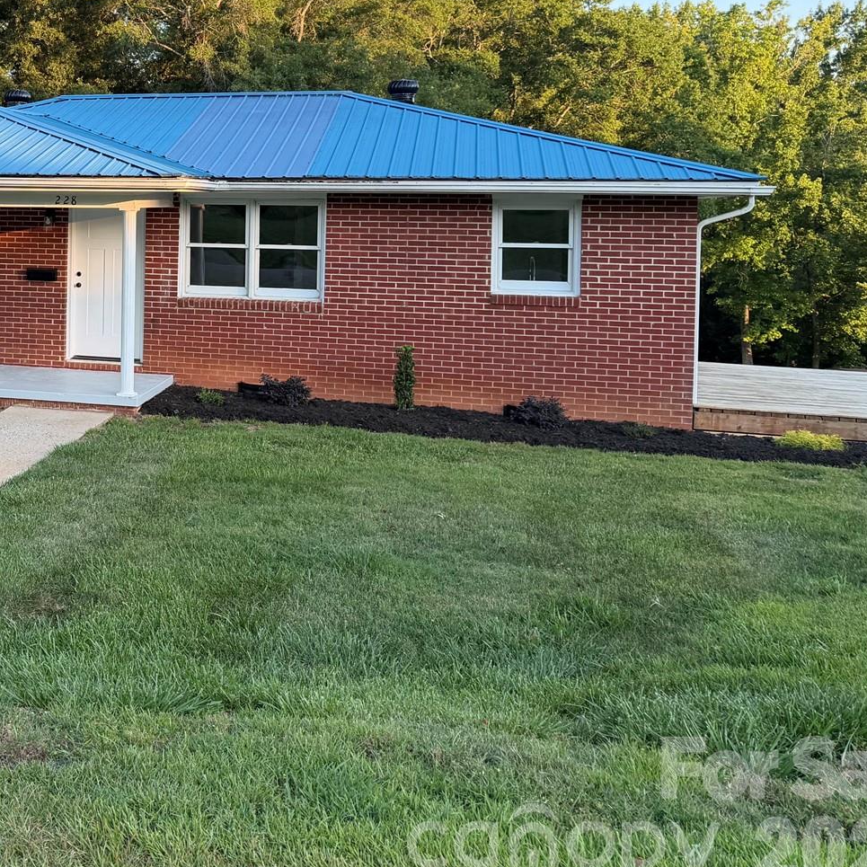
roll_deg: -0.3
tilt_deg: -1.3
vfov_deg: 36.7
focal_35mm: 45
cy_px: 223
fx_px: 1275
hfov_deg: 34.6
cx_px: 28
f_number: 1.78
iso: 100
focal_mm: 6.76
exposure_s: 1/627
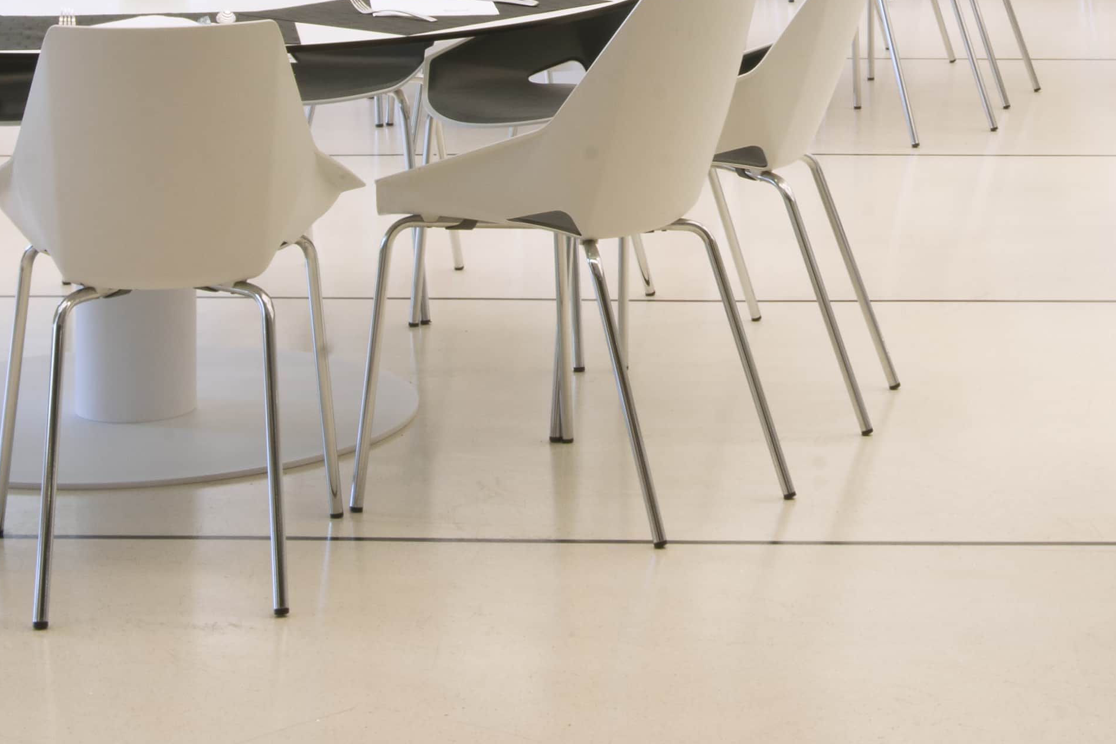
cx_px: 948
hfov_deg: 18.0
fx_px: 3472
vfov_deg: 11.6
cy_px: -413
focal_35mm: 112
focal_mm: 35
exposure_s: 1/1.25
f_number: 16
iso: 100
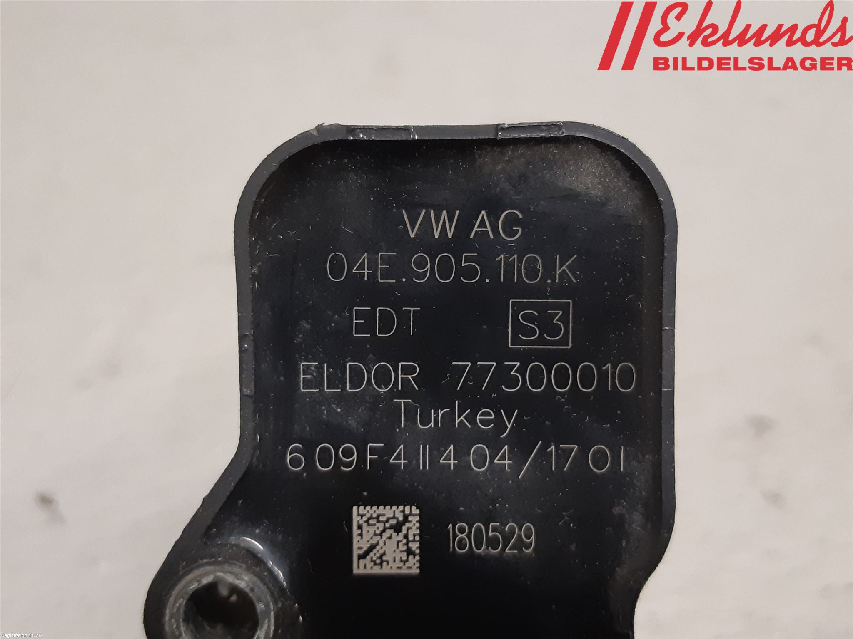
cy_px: 320
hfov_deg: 67.3
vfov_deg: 53.1
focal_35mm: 26
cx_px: 426
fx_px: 641
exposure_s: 1/50
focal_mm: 3.93
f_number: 1.7
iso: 200
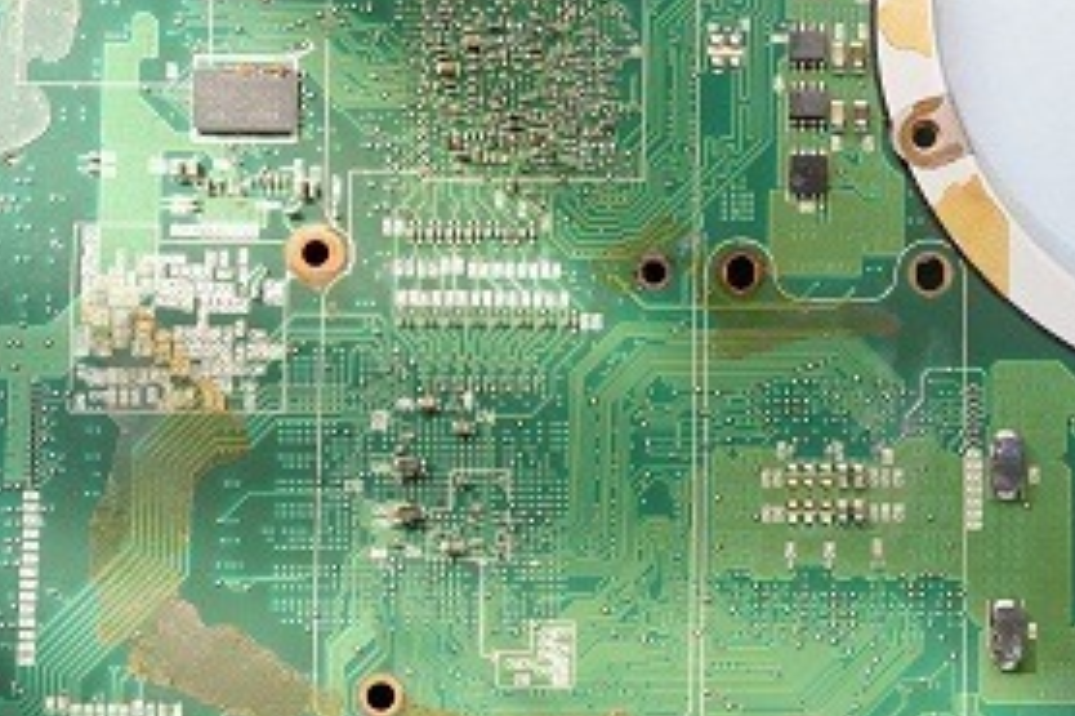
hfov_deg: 22.3
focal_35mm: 89
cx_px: 998
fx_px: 2656
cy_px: 379
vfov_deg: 15.3
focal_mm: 22
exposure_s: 1/10
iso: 100
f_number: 8
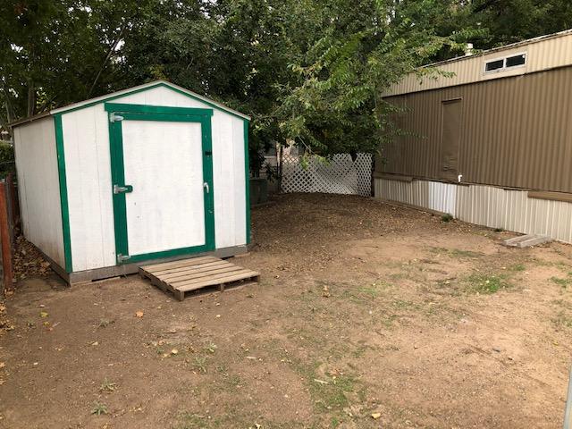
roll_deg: -1.2
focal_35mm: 28
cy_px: 214
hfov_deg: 63.4
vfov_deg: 49.7
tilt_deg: -9.4
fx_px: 463
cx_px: 286
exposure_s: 1/120
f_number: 1.8
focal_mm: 3.99
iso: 50
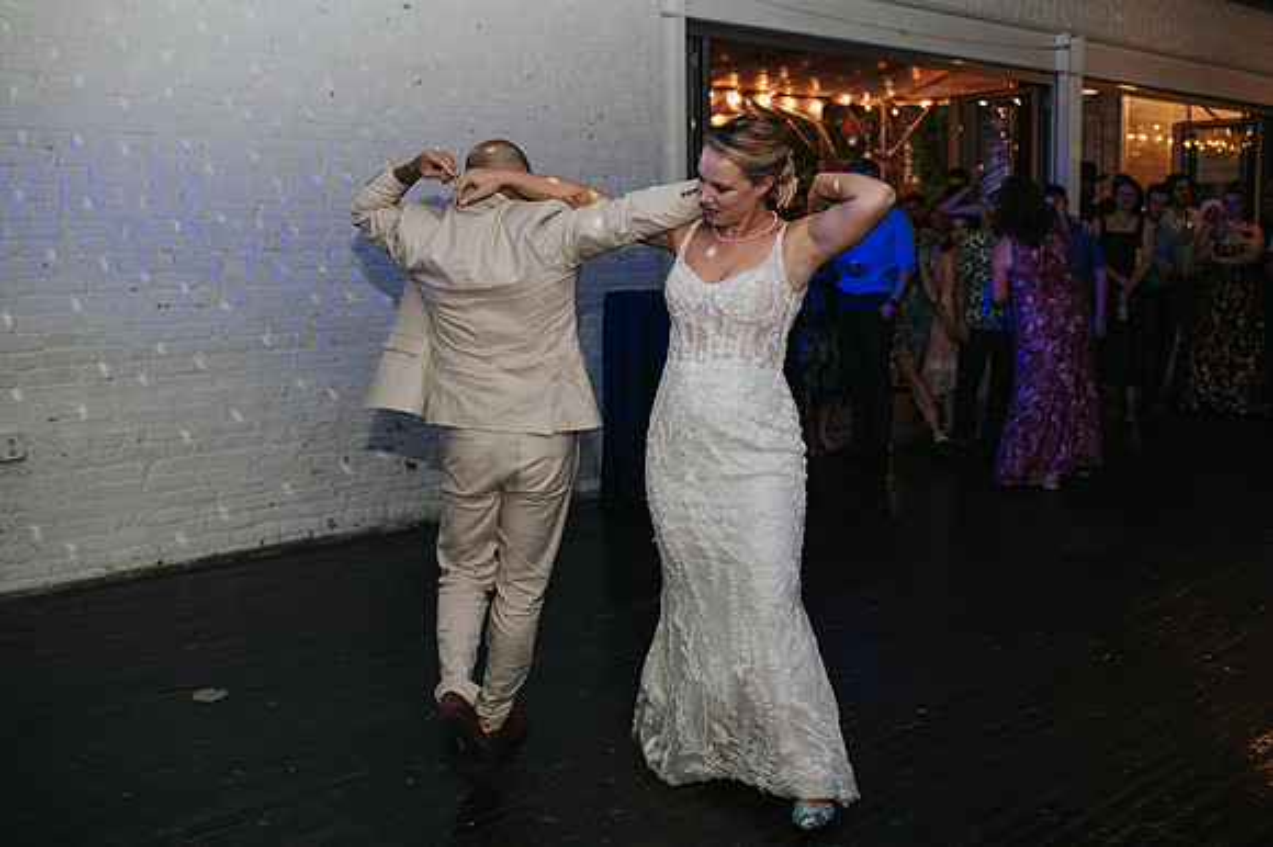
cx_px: 667
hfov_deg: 52.3
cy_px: 403
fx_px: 1296
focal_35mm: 37
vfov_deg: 36.2
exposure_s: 1/200
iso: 1000
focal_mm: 35
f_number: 2.8
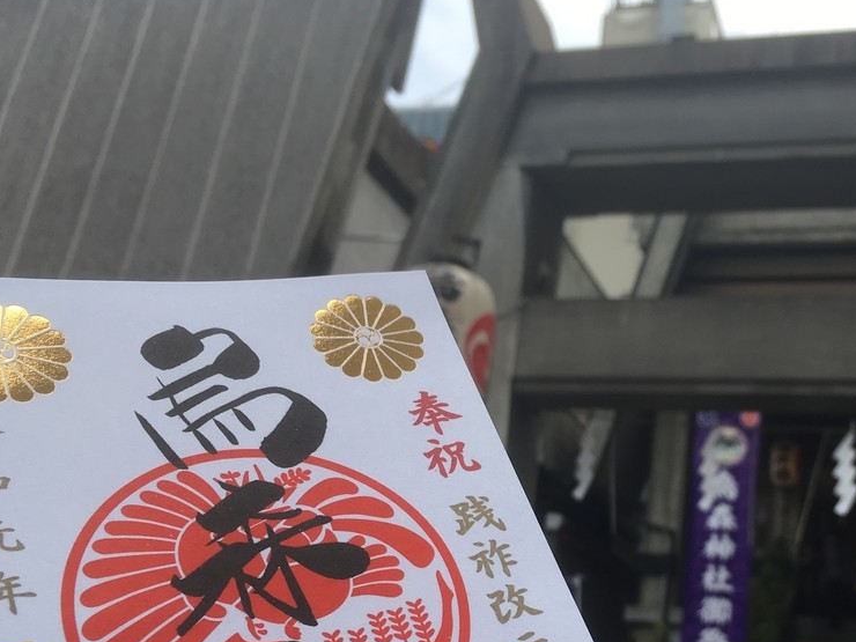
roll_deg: -5.4
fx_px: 1162
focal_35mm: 47
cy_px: 488
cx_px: 602
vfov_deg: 30.3
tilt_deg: +9.8
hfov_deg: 39.7
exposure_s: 1/950
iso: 25
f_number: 2.2
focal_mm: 4.15
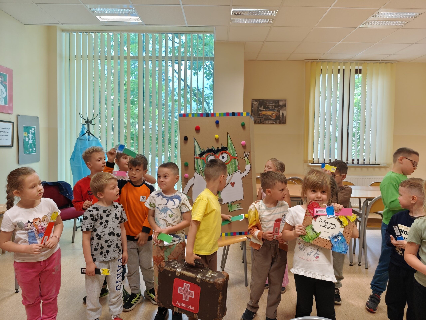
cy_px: 160
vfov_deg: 58.9
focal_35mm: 23
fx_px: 283
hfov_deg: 73.9
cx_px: 213
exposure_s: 1/100
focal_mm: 6.19
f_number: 1.65
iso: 640
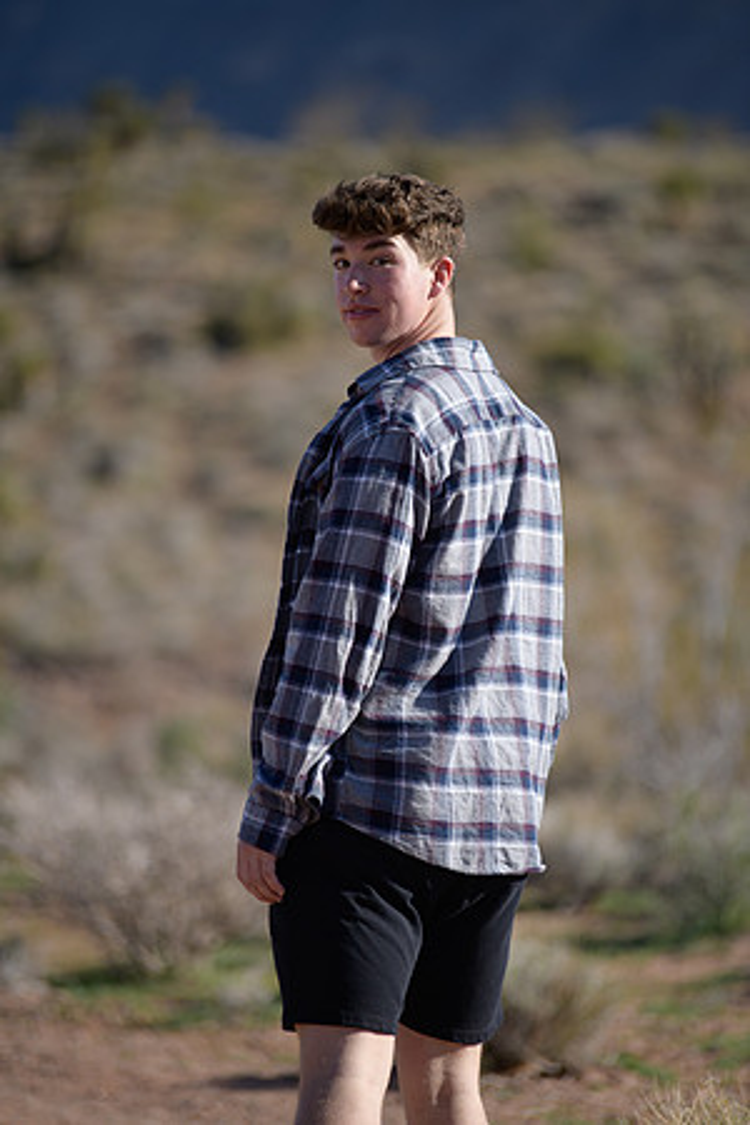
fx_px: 5937
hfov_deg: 7.2
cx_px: 375
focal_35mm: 190
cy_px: 562
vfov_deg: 10.8
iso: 200
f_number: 2.8
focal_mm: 190
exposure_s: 1/3200
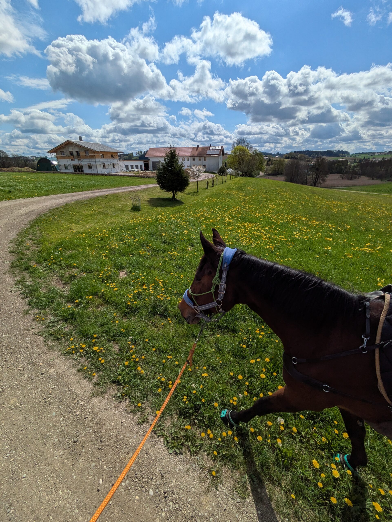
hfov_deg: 85.7
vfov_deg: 102.0
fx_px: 211
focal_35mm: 14
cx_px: 196
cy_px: 261
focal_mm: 1.83
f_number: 2.2
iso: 48
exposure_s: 1/4587
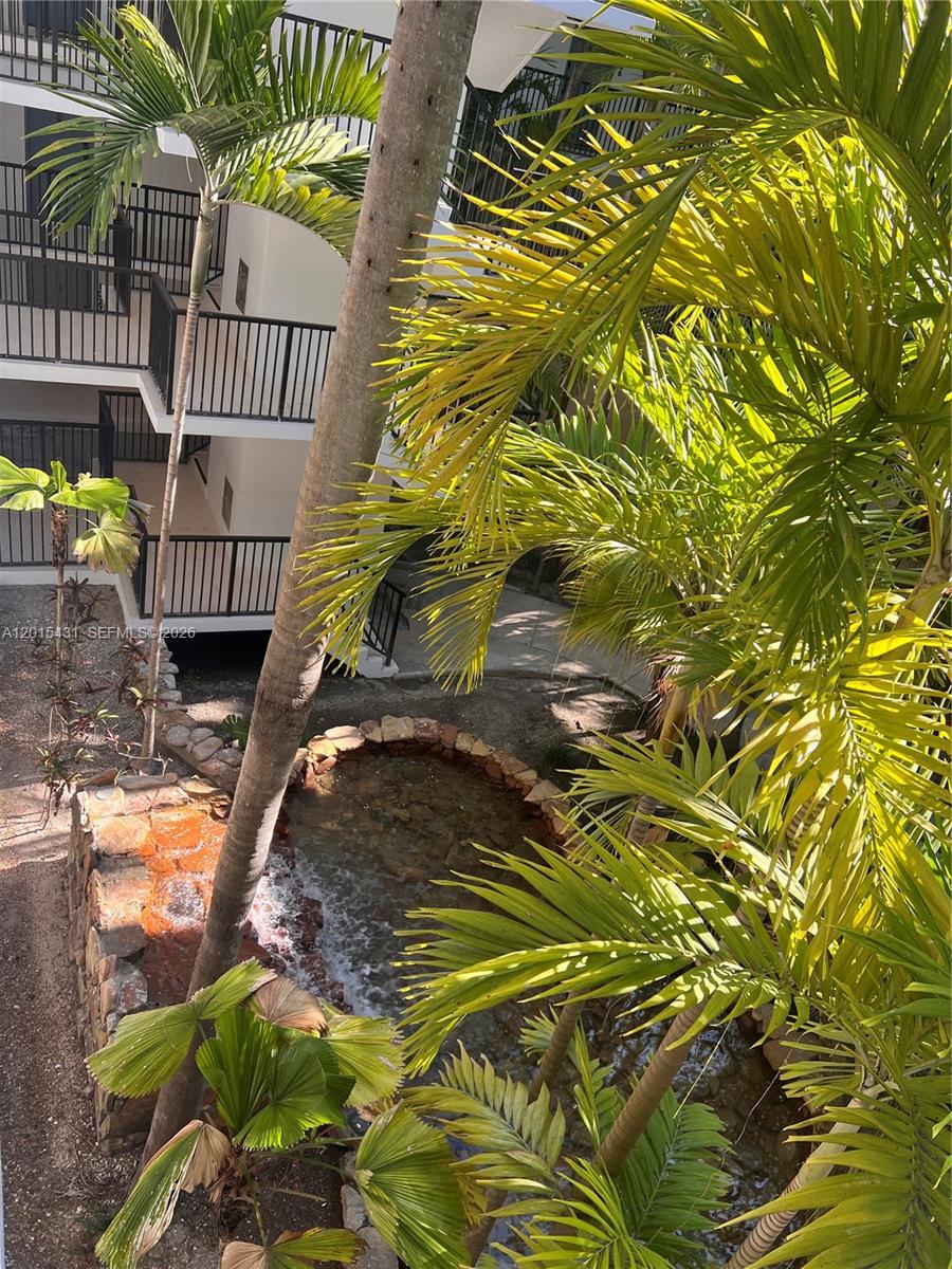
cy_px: 634
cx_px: 476
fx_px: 953
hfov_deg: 53.1
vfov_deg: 67.3
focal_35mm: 26
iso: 50
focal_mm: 5.7
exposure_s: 1/482
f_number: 1.5
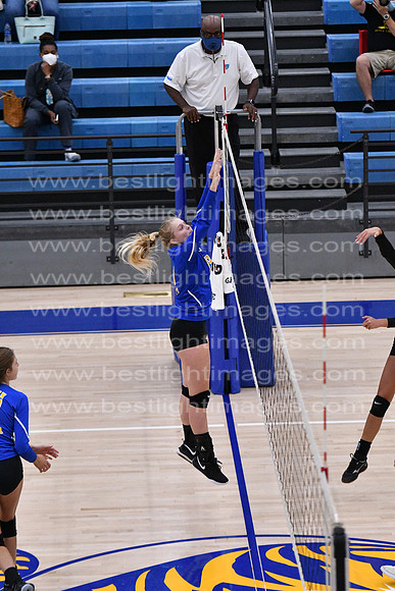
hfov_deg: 7.9
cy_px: 296
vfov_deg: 11.8
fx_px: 2862
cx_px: 198
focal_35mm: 174
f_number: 3.2
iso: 6400
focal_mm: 116
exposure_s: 1/1250
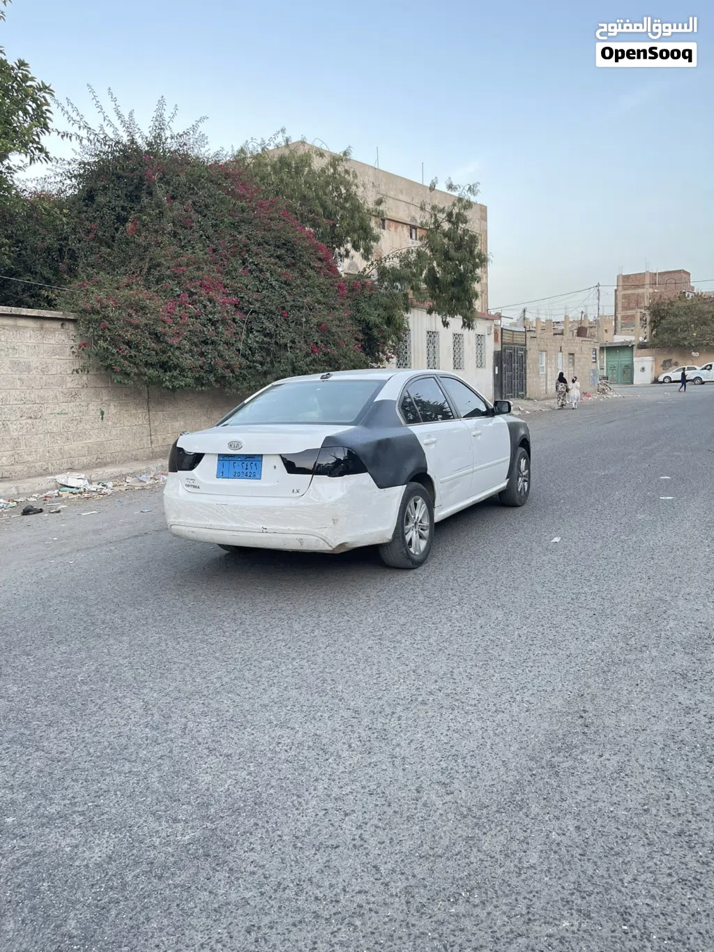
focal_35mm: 26
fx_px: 715
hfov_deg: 53.1
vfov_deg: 67.3
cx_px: 357
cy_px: 476
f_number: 1.6
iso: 125
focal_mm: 5.1
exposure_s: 1/121
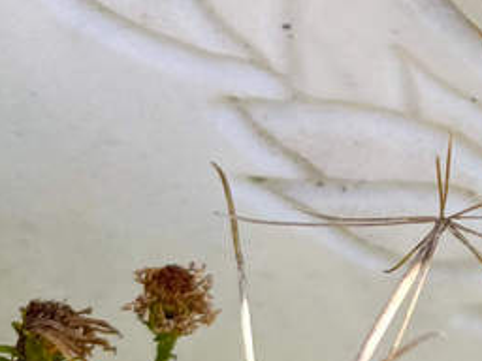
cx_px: 749
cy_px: 81
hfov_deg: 20.8
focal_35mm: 78
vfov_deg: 18.7
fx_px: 1086
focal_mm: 4.76
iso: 112
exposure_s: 1/226
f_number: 1.69
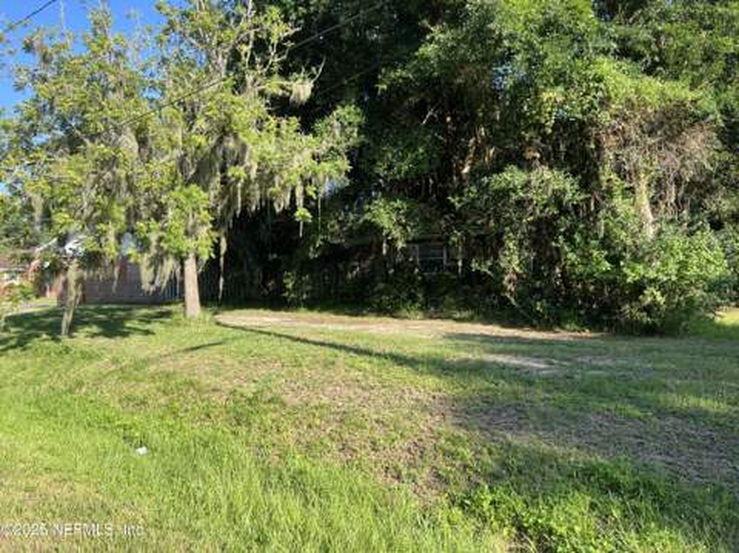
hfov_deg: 67.4
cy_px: 276
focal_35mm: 26
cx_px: 370
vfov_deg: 53.0
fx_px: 555
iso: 50
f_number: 1.5
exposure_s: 1/1089
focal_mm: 5.7
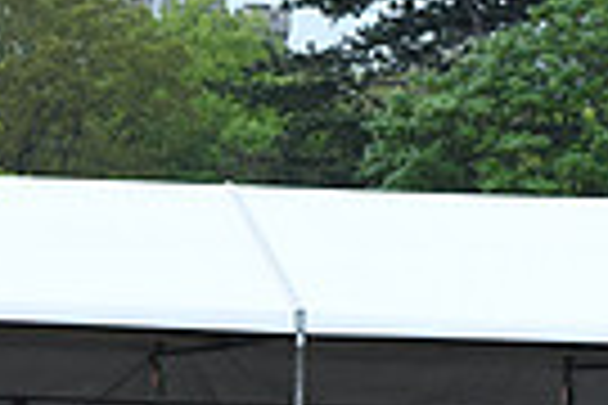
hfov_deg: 5.2
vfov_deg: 3.5
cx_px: -676
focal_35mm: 388
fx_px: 6552
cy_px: 248
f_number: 5
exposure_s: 1/1600
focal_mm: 90
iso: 720
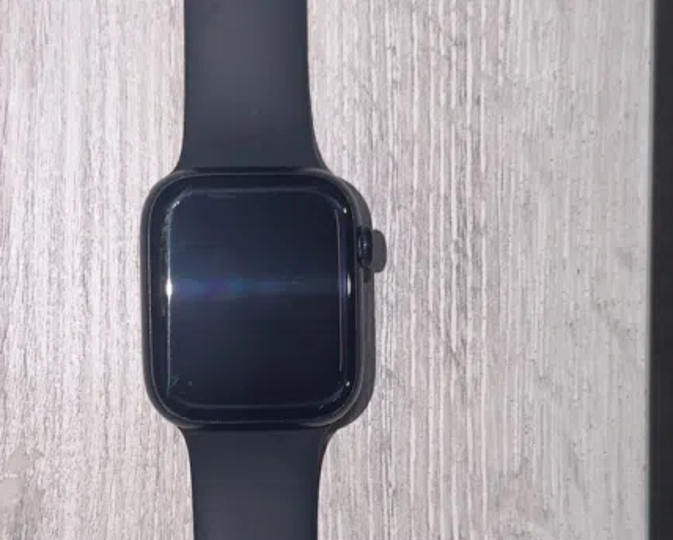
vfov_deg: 41.7
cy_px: 361
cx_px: 274
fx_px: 698
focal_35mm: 35
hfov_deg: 51.2
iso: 50
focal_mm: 6.76
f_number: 1.78
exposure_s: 1/356
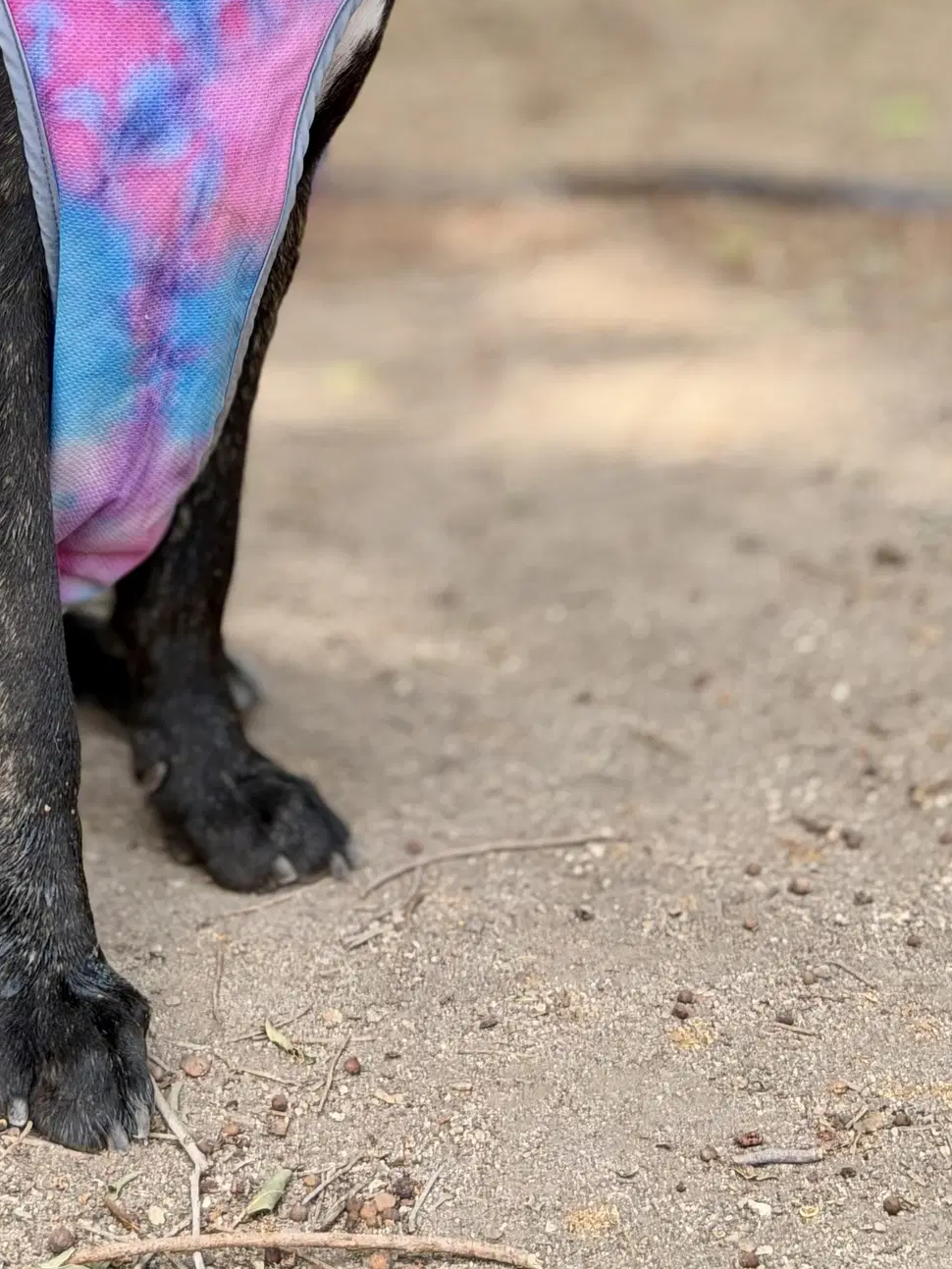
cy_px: 73
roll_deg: -0.1
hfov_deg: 15.5
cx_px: 232
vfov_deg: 20.2
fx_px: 3483
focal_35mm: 95
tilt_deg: -12.5
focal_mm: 6.76
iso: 80
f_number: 1.78
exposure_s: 1/1041
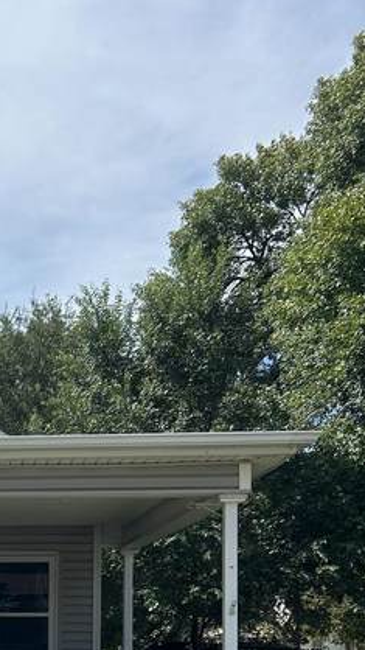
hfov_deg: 17.2
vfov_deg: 30.0
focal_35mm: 65
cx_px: -140
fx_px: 1119
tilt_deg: -1.0
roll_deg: -1.8
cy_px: 656
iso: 50
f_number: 1.5
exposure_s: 1/5319
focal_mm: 5.7
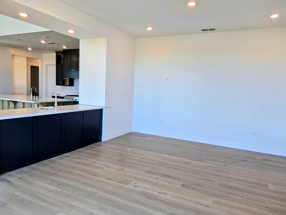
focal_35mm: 23
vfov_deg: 58.9
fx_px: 190
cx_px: 143
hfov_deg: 73.9
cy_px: 108
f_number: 1.8
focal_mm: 5.4
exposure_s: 1/120
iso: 50
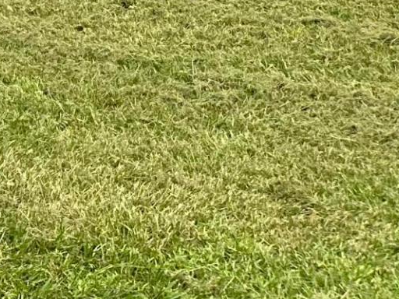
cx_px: -521
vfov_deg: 10.1
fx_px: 1556
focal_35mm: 135
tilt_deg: -3.1
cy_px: -311
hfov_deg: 12.1
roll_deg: -0.3
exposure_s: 1/3717
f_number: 1.78
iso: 80
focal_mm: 6.86
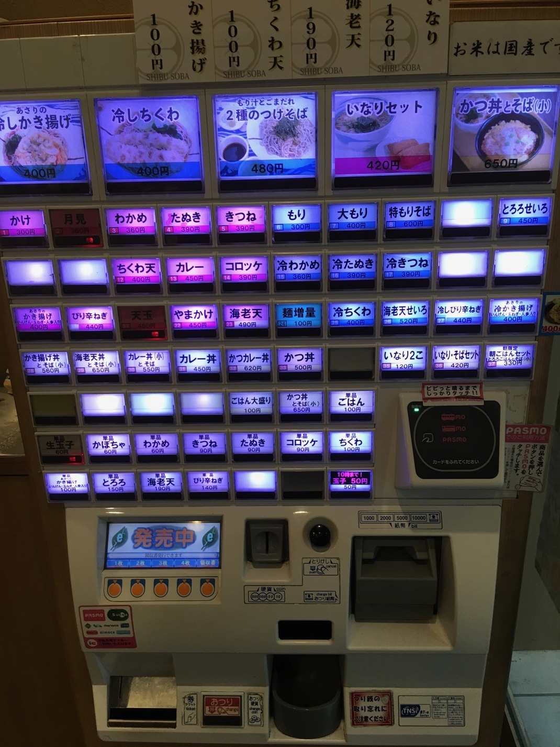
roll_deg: +0.9
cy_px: 374
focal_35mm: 29
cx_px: 280
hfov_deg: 48.2
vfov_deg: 61.7
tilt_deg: -20.3
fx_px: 625
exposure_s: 1/15
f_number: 2.2
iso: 25
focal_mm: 4.15
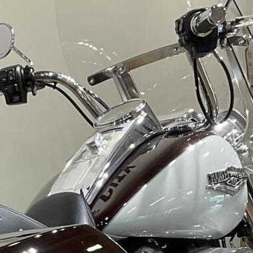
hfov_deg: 12.6
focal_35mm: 136
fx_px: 1125
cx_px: -39
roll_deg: -0.7
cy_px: 332
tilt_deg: -9.2
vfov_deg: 12.4
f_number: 1.8
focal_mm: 3
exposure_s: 1/60
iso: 80
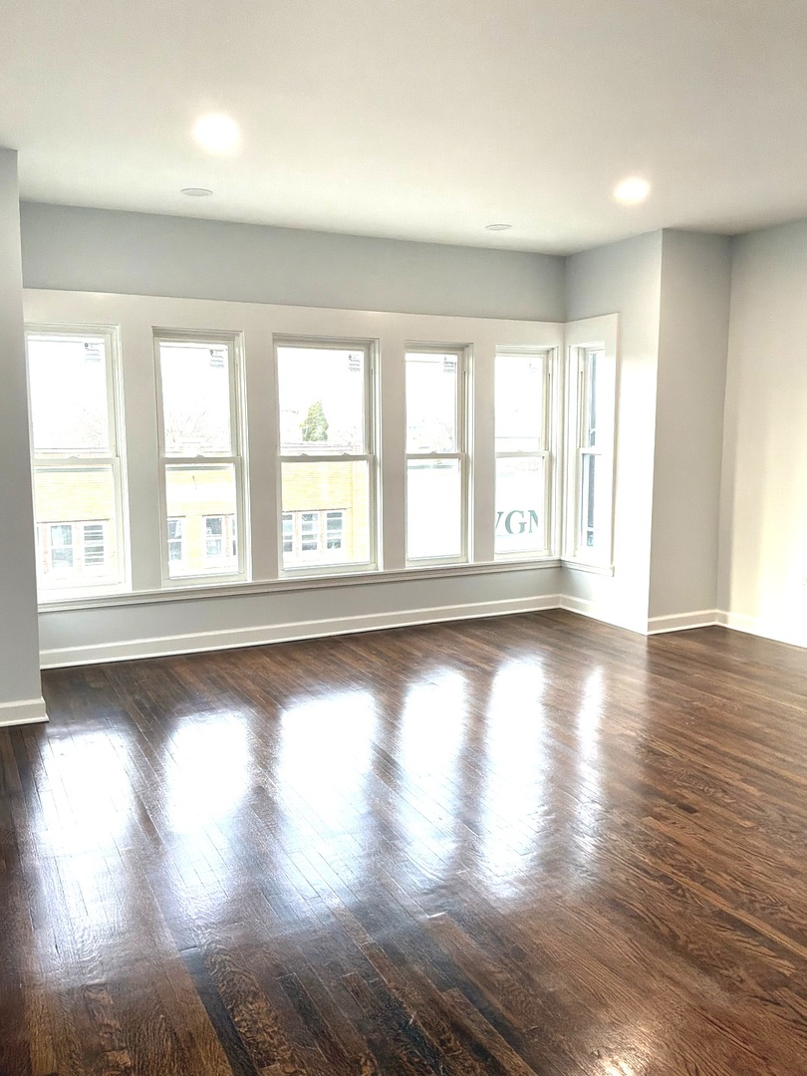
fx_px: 870
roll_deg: -0.1
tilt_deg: -7.1
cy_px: 538
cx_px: 404
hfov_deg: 49.7
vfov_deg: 63.4
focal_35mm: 28
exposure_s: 1/120
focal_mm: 3
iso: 64
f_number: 1.8
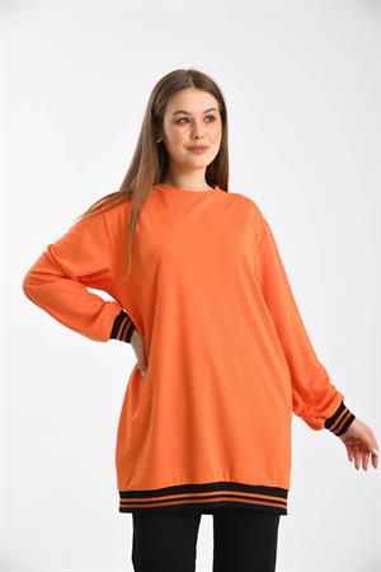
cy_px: 286
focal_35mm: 62
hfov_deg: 21.9
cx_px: 190
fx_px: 984
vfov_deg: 32.4
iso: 100
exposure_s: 1/160
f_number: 7.1
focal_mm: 62
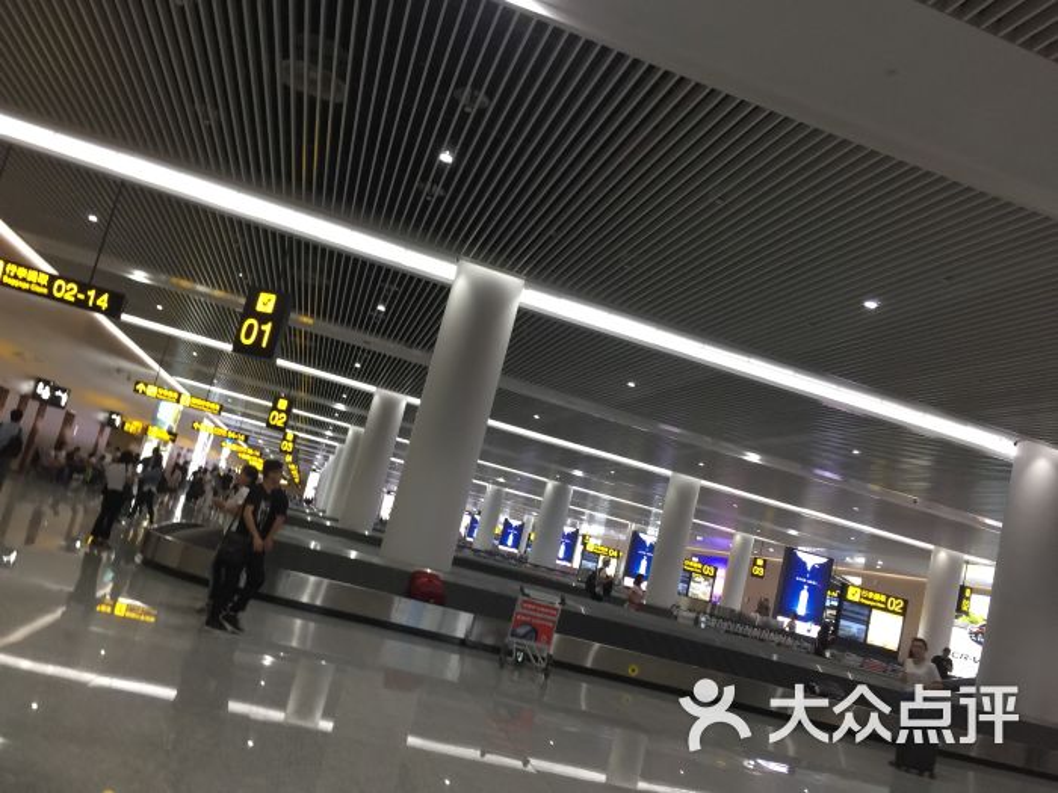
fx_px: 886
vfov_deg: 48.2
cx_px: 529
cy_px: 396
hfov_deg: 61.7
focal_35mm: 29
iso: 40
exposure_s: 1/33
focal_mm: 4.15
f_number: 2.2
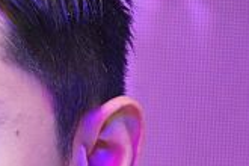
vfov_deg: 1.3
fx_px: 7525
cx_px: -237
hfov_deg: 1.9
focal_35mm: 1088
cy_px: 363
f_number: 3.5
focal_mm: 150
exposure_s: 1/80
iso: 500
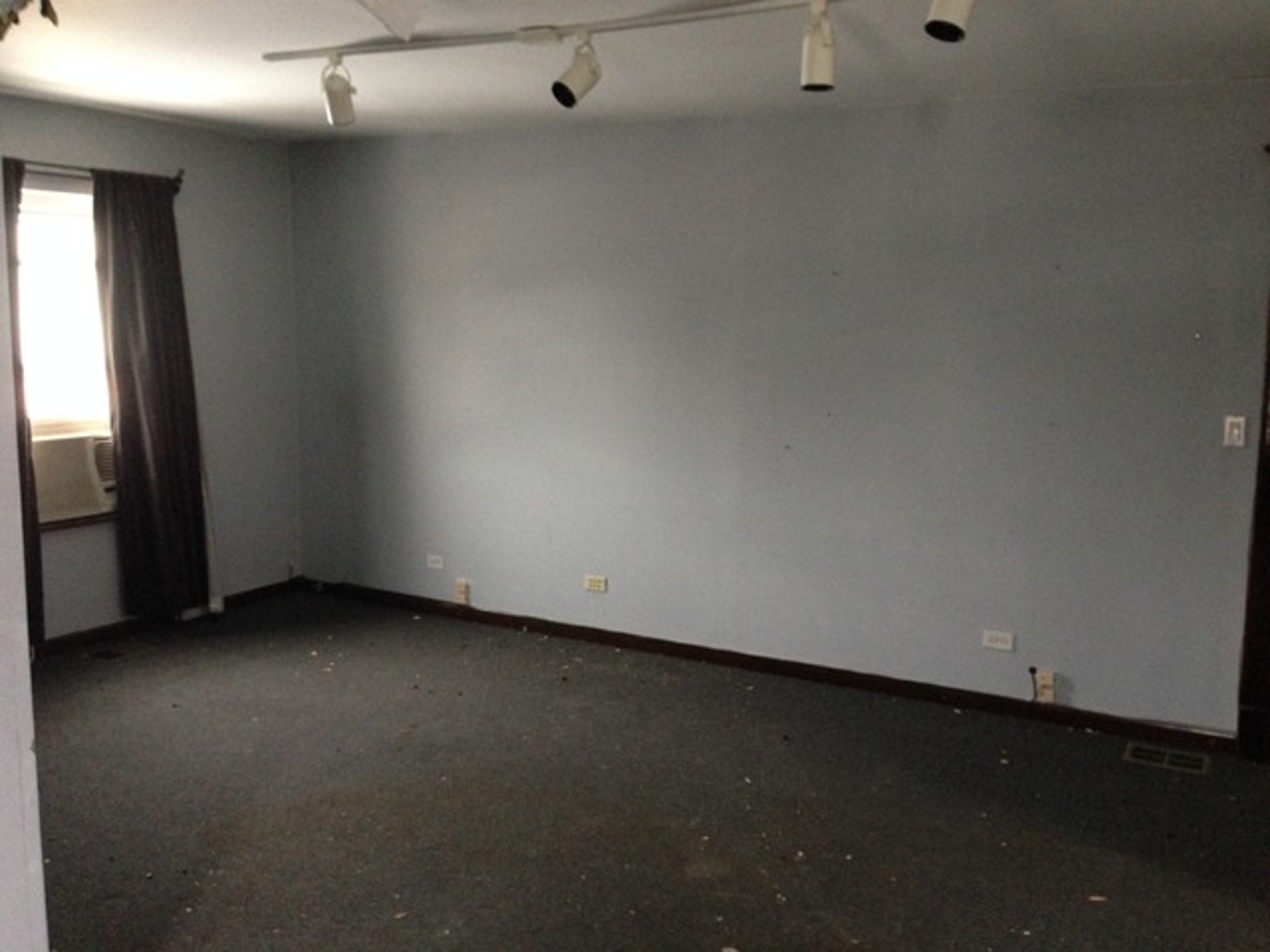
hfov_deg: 55.4
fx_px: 1211
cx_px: 635
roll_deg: -0.1
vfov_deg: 42.9
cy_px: 476
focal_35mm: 33
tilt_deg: -7.6
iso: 320
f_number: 2.4
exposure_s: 1/17
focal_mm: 4.12
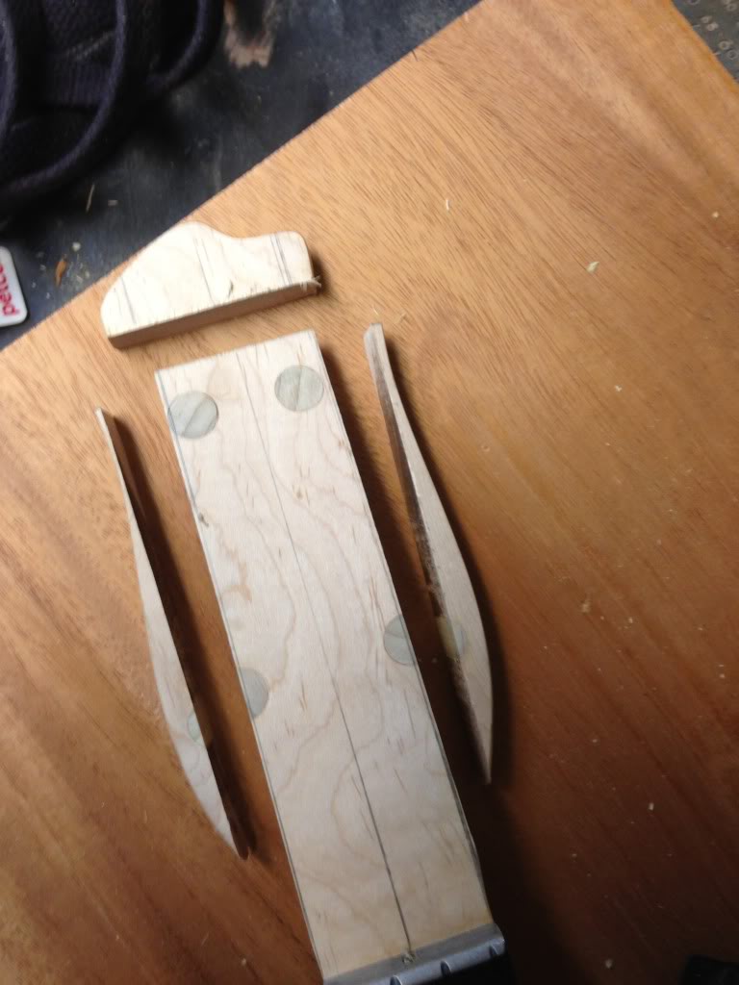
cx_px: 370
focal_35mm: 33
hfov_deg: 42.9
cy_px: 492
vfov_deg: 55.4
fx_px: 939
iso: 64
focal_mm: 4.1
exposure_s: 1/20
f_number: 2.4
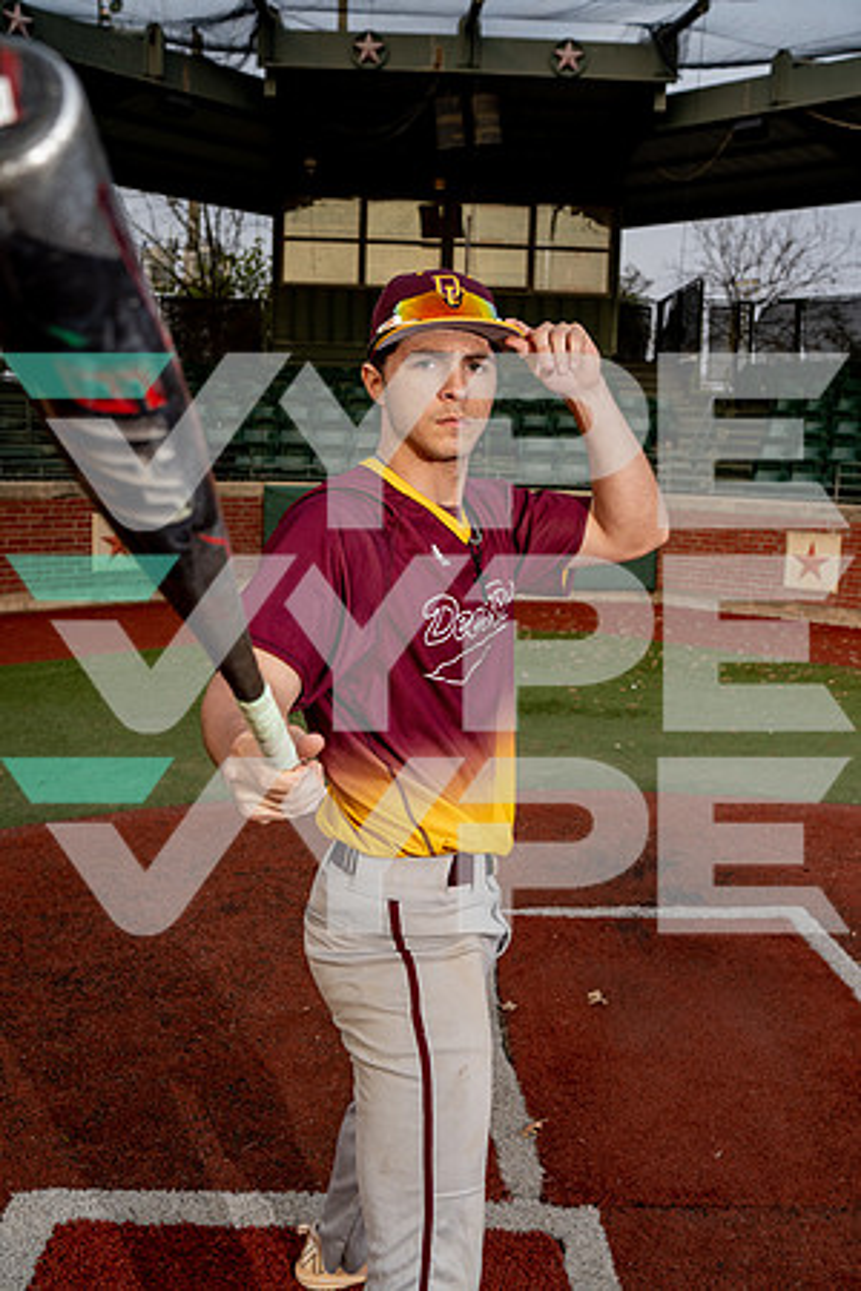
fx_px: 1256
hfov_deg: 37.9
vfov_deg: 54.4
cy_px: 646
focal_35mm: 35
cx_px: 430
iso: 250
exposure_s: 1/250
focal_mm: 35
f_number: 5.6
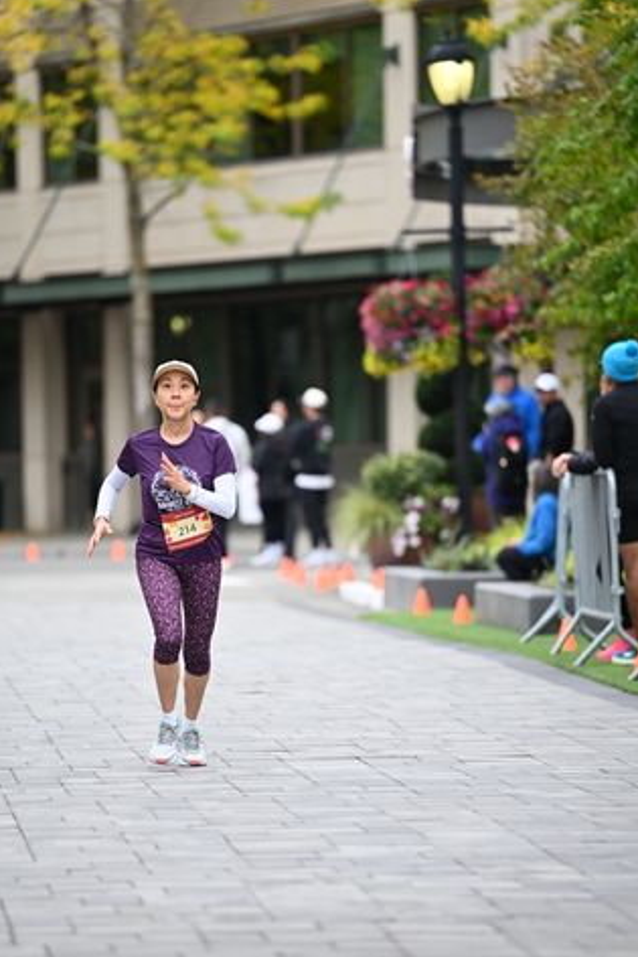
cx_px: 270
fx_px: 6189
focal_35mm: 233
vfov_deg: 8.8
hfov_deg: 5.9
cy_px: 511
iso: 640
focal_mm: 200
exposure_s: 1/2000
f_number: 2.8
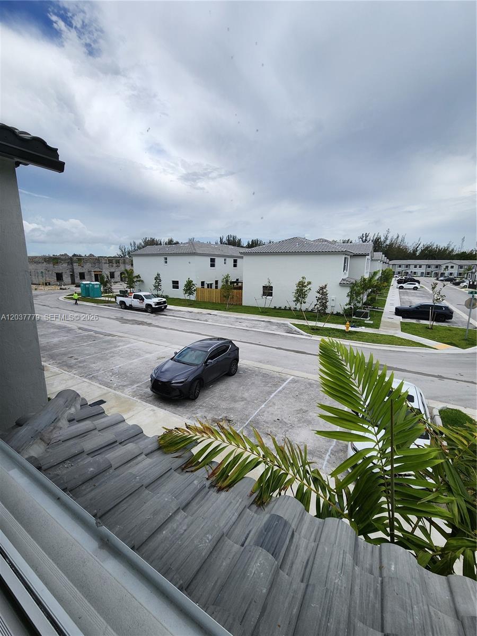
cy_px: 318
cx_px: 238
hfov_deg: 89.9
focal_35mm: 13
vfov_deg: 106.2
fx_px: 239
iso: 50
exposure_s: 1/976
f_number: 2.2
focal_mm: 2.2
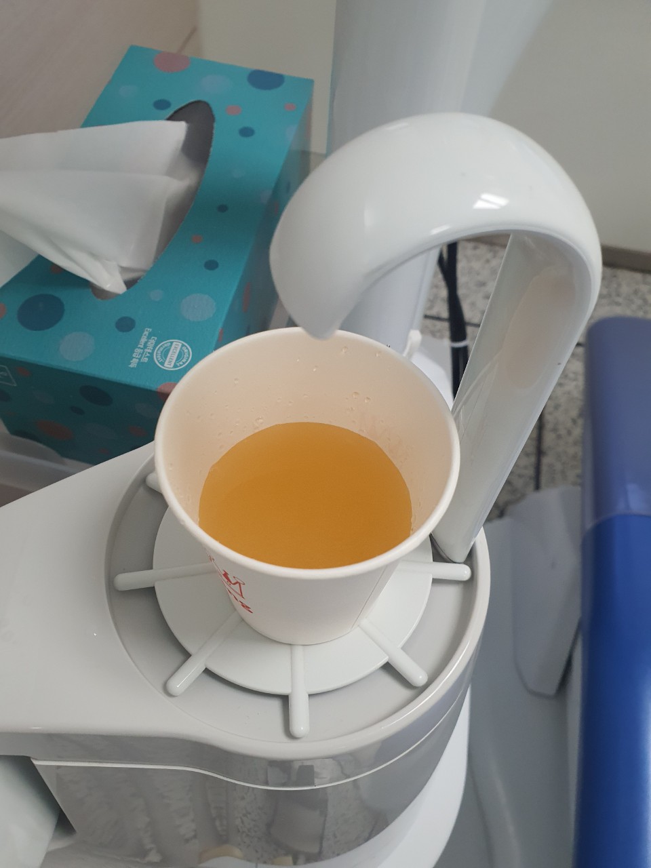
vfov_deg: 67.3
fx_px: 652
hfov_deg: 53.1
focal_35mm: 26
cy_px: 434
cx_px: 326
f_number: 2.4
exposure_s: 1/120
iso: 160
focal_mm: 4.3
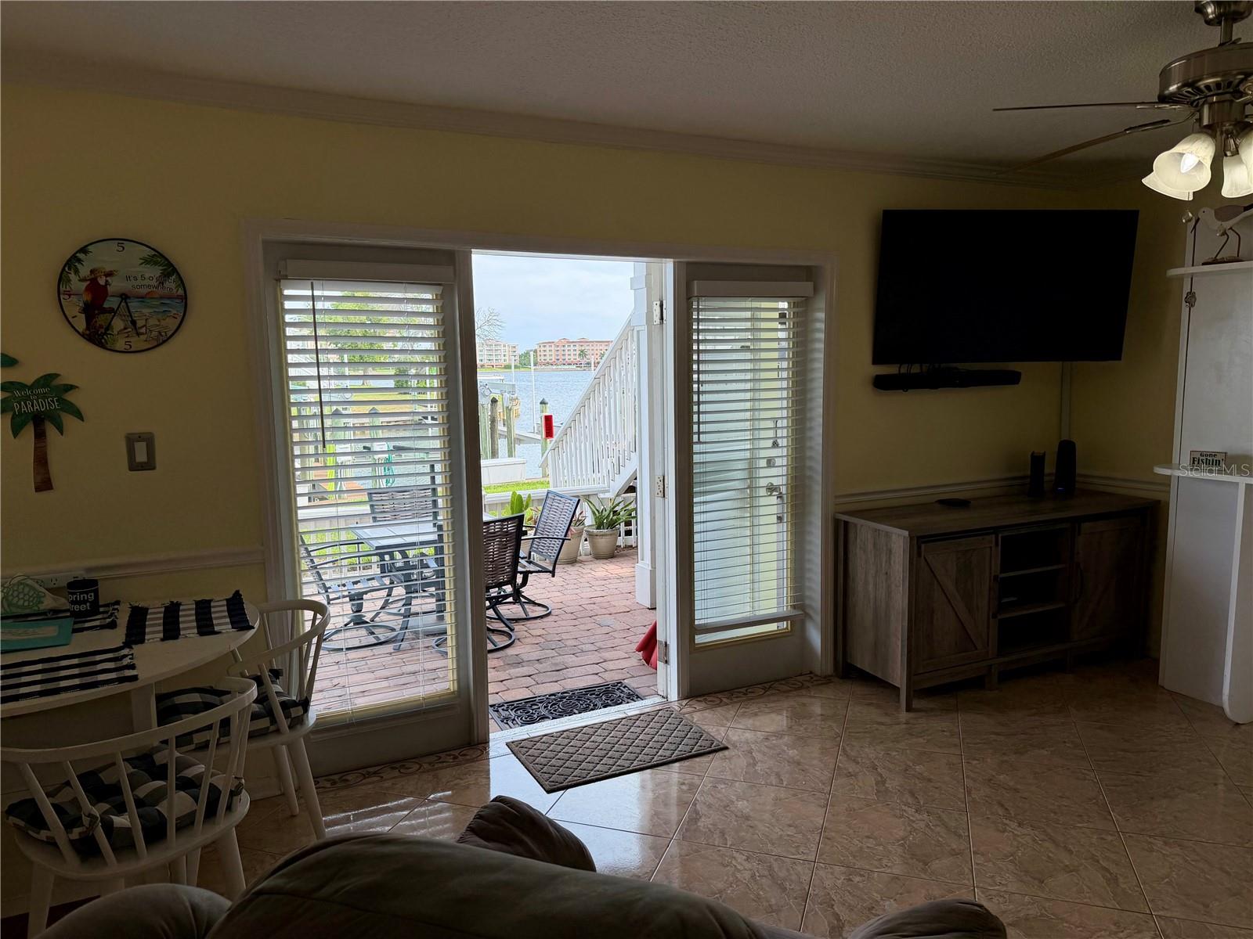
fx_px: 869
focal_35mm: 24
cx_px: 626
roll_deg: +1.2
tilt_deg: -7.4
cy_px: 470
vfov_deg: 56.8
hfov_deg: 71.6
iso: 80
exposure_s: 1/1211
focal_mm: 6.76
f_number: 1.78
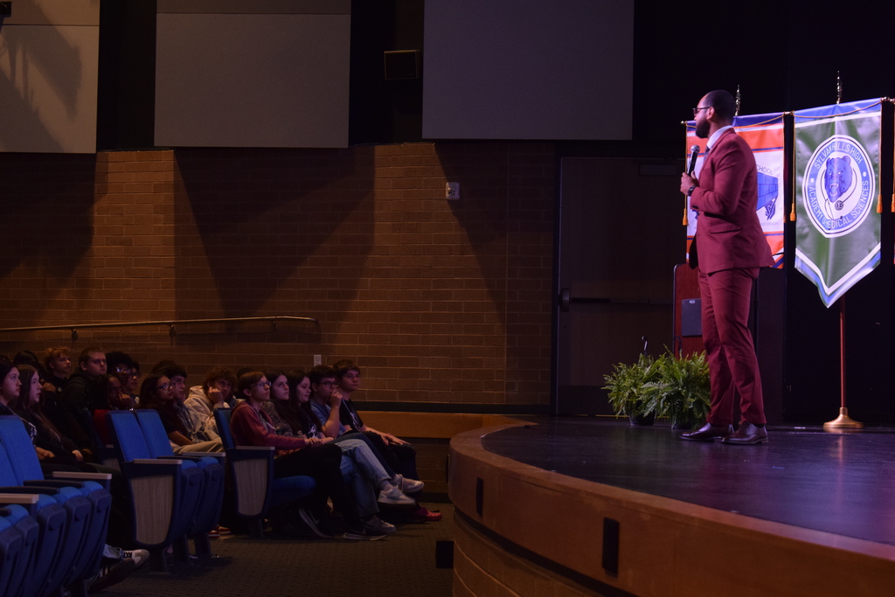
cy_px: 298
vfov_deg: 16.6
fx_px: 2051
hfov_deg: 24.6
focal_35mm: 82
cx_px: 448
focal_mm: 55
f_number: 5.6
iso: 1600
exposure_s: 1/50
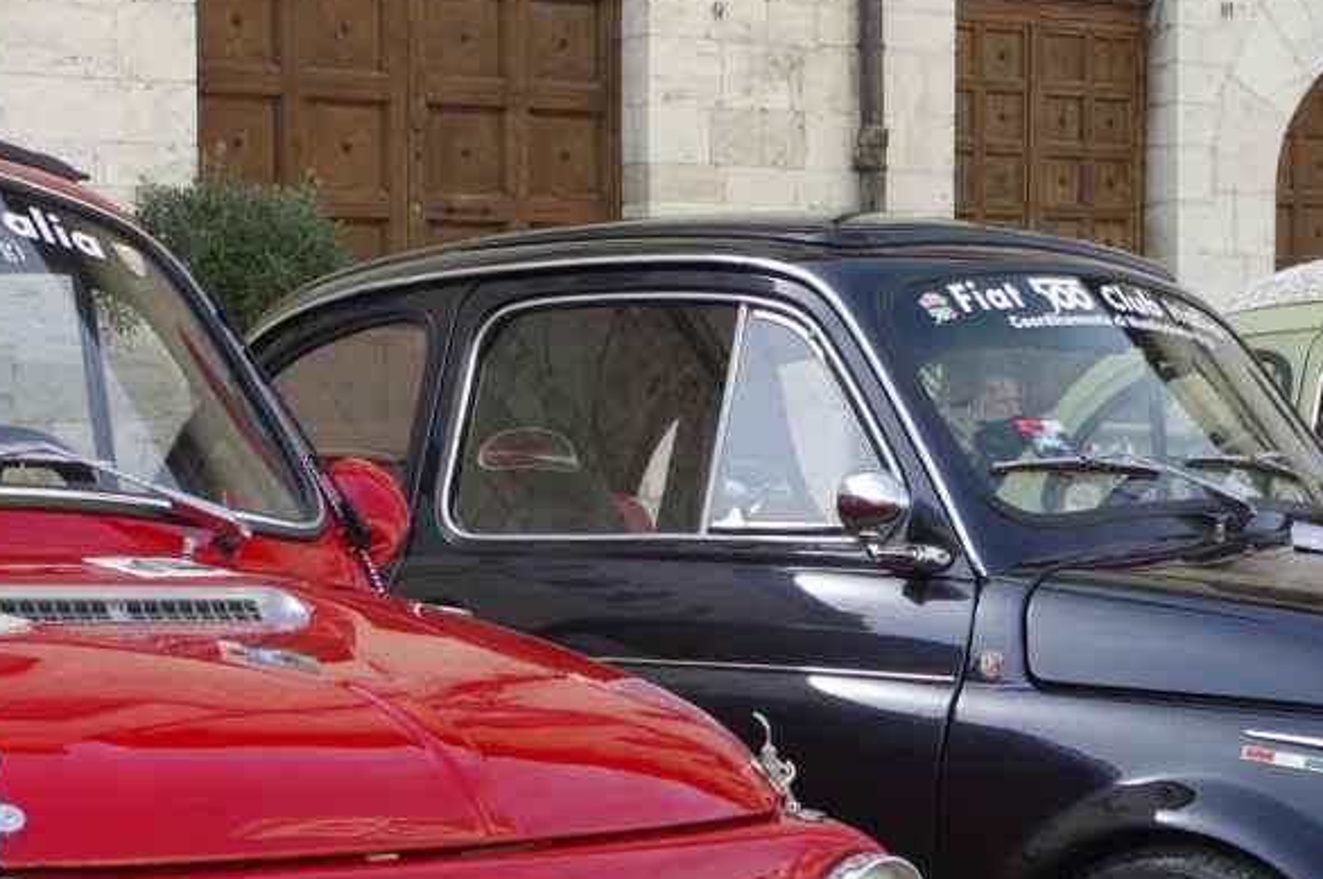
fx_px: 3011
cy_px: 608
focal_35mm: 82
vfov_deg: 16.6
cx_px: 733
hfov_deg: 24.8
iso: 100
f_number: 9
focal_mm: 20
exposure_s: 1/50
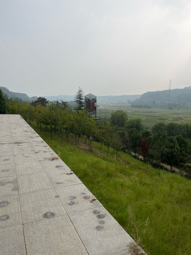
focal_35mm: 26
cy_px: 128
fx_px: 191
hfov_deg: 53.1
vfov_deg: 67.3
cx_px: 96
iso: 50
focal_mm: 5.1
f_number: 1.6
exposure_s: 1/5556
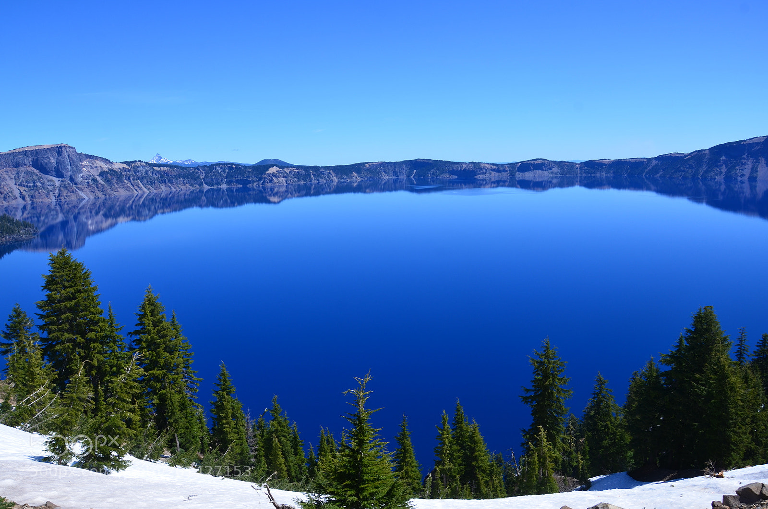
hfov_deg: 67.5
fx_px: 575
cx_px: 384
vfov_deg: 47.7
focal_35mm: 27
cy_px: 254
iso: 125
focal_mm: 18
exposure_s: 1/250
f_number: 8
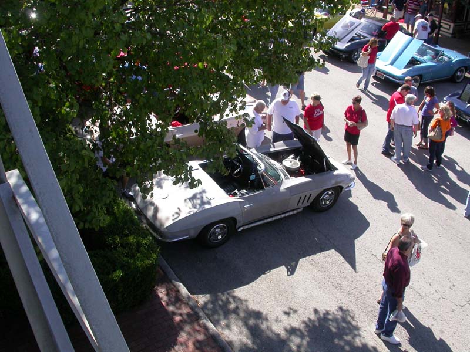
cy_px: 176
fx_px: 516
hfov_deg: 49.0
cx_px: 235
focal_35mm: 38
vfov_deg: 37.7
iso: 100
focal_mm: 7.85
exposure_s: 1/191
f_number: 6
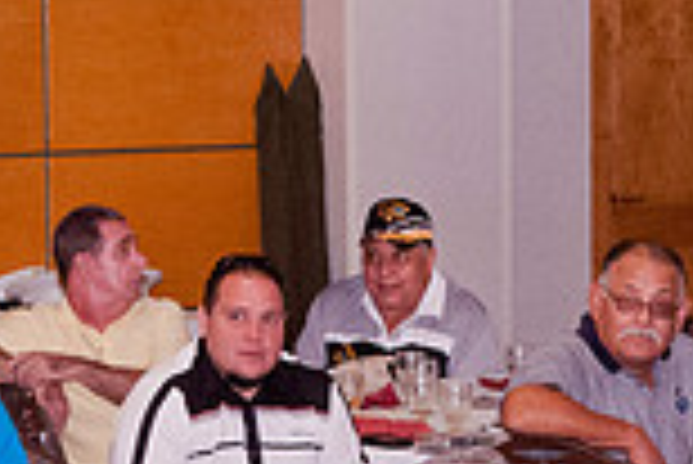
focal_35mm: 214
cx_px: 711
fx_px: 4123
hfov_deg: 9.5
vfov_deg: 6.4
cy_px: 322
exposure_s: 1/100
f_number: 4
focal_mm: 38
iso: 1250
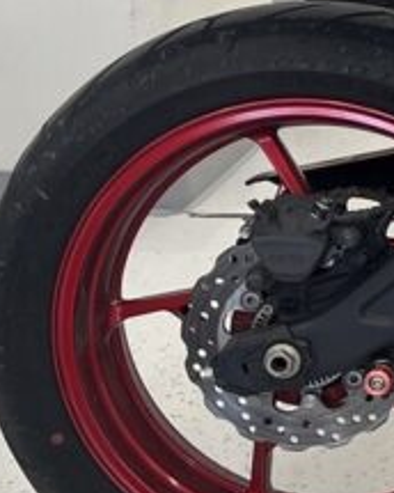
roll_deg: -0.4
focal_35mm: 121
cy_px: 108
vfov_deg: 15.8
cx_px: 990
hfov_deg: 10.6
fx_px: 1764
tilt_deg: -22.2
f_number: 1.6
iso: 125
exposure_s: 1/100
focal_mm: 5.1
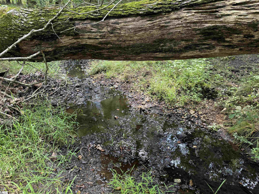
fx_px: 180
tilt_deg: -24.5
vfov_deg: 56.8
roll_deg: -2.6
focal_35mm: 24
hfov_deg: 71.6
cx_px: 130
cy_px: 97
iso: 200
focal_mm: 6.76
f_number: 1.78
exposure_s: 1/121
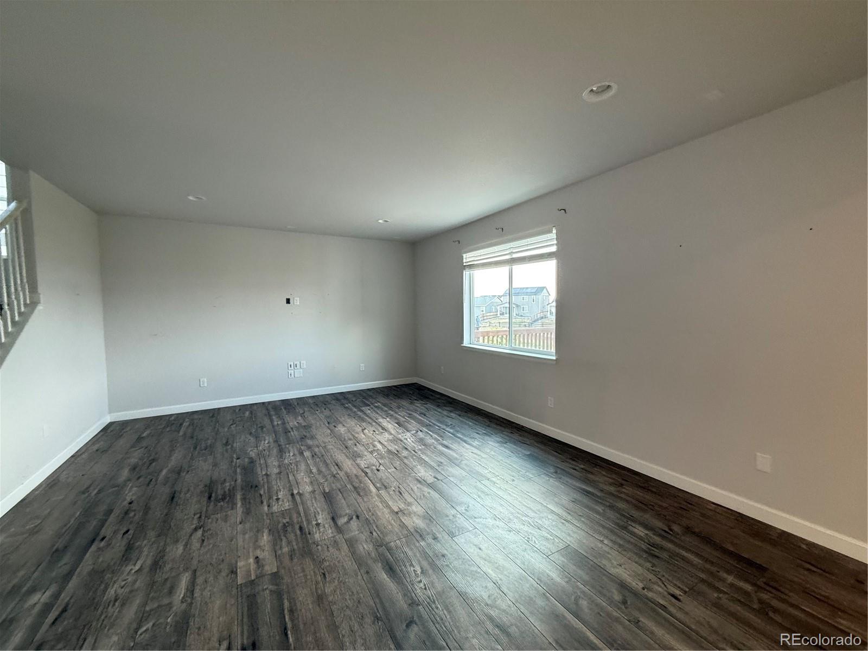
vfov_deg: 85.7
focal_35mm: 14
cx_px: 434
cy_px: 326
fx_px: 351
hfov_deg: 102.1
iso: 200
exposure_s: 1/120
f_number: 2.2
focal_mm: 2.22
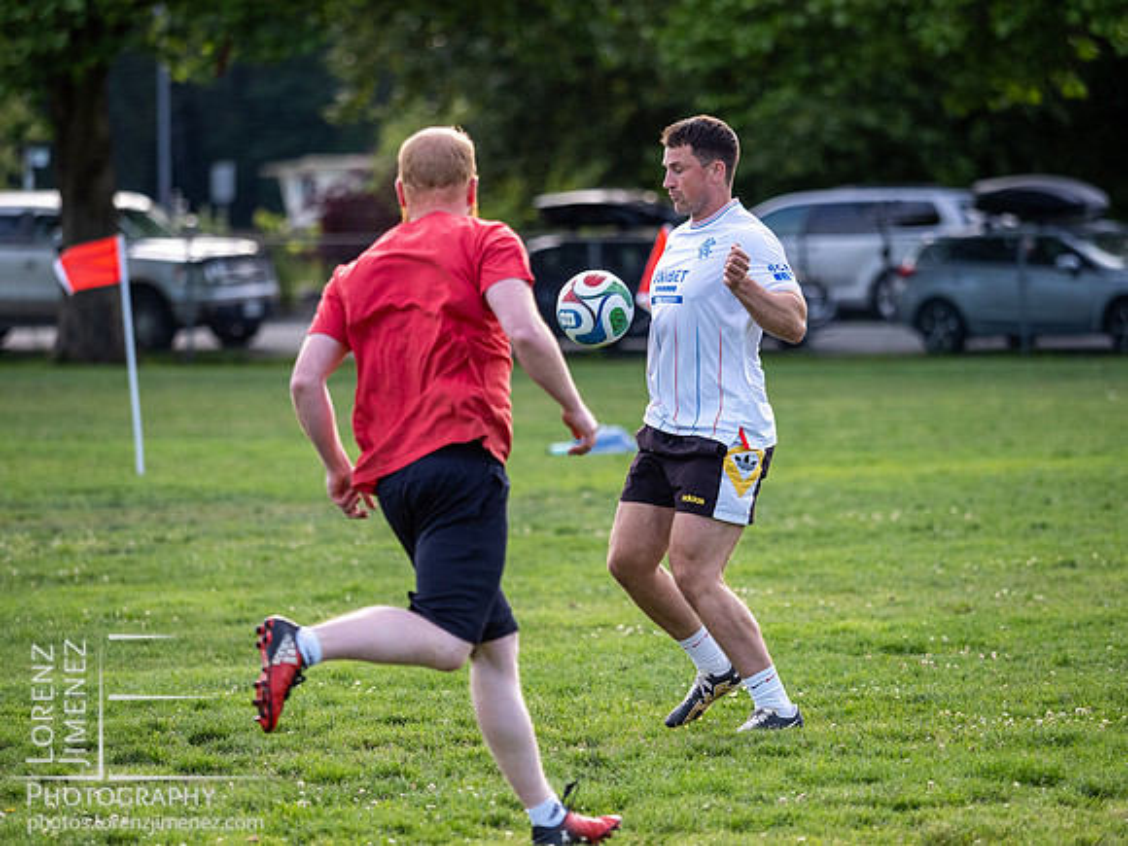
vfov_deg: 5.0
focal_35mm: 300
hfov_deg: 6.6
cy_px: 423
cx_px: 564
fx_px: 9776
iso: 400
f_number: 2.8
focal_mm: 150
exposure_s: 1/1250
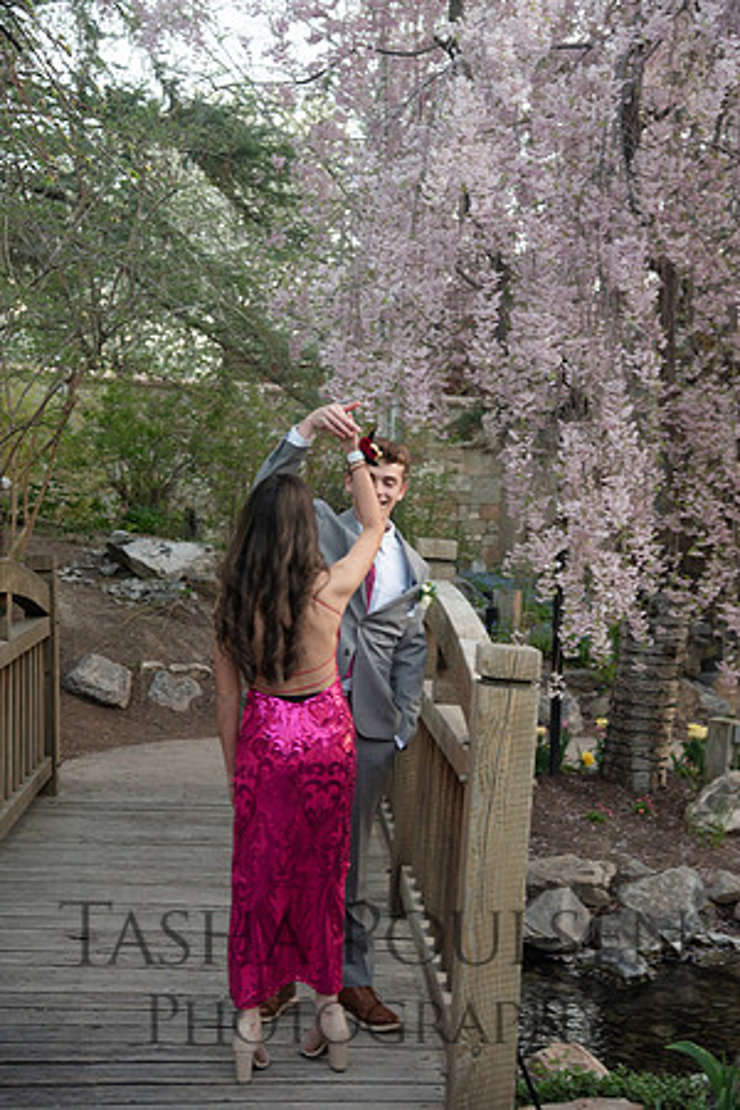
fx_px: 1603
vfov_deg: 38.2
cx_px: 370
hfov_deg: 26.0
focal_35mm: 52
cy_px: 555
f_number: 5.6
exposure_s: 1/125
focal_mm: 52
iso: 800
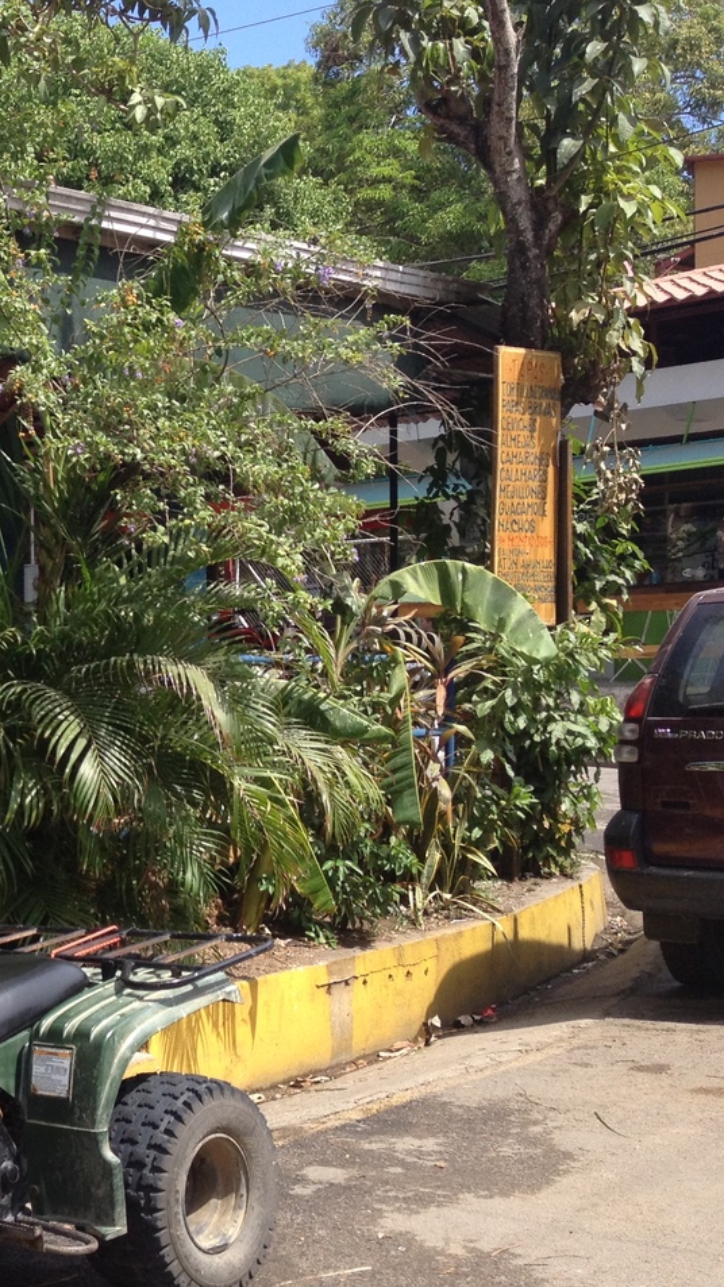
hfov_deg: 17.2
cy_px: 736
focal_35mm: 64
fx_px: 2184
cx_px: -326
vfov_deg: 32.8
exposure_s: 1/726
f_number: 2.4
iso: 50
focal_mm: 4.28
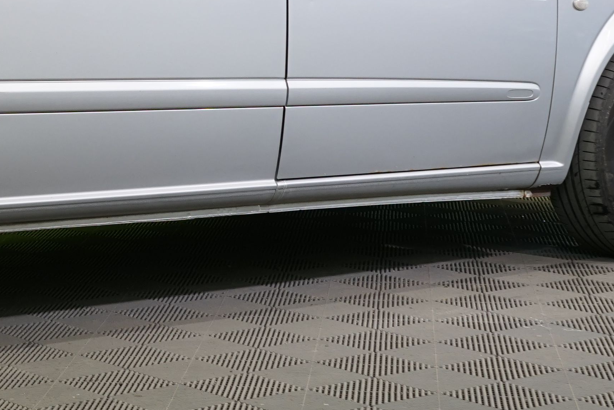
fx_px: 1842
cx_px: -102
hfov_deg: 18.1
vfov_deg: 12.5
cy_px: 13
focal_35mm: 108
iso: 500
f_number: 6.3
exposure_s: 1/30
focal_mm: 31
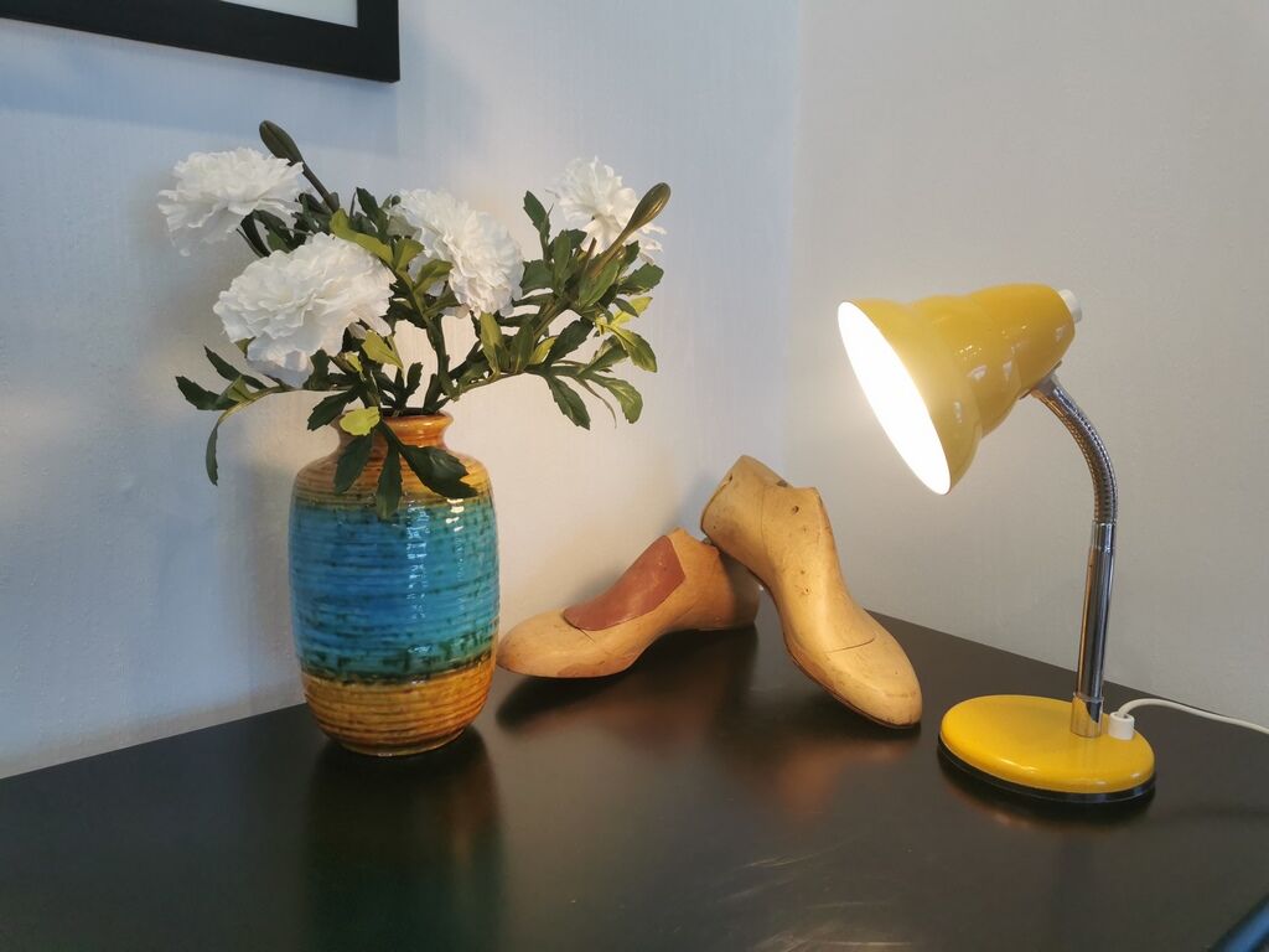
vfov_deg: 51.4
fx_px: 990
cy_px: 476
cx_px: 634
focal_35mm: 27
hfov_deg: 65.3
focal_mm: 5.58
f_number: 1.8
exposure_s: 1/100
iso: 160
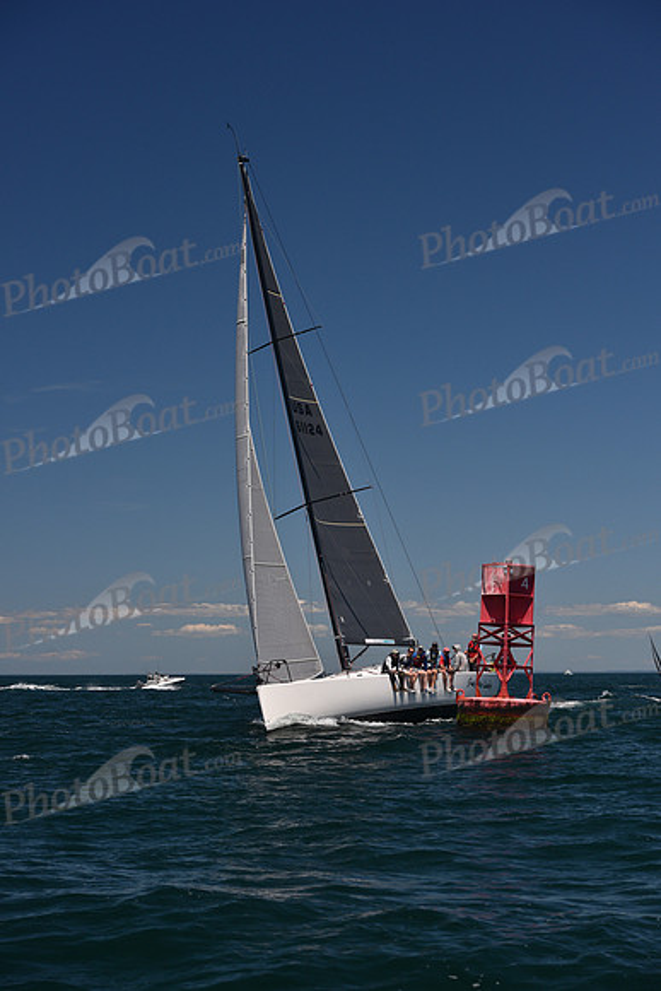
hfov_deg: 19.5
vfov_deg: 28.8
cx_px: 330
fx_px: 1927
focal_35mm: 70
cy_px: 496
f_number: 6.3
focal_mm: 70
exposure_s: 1/800
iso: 250
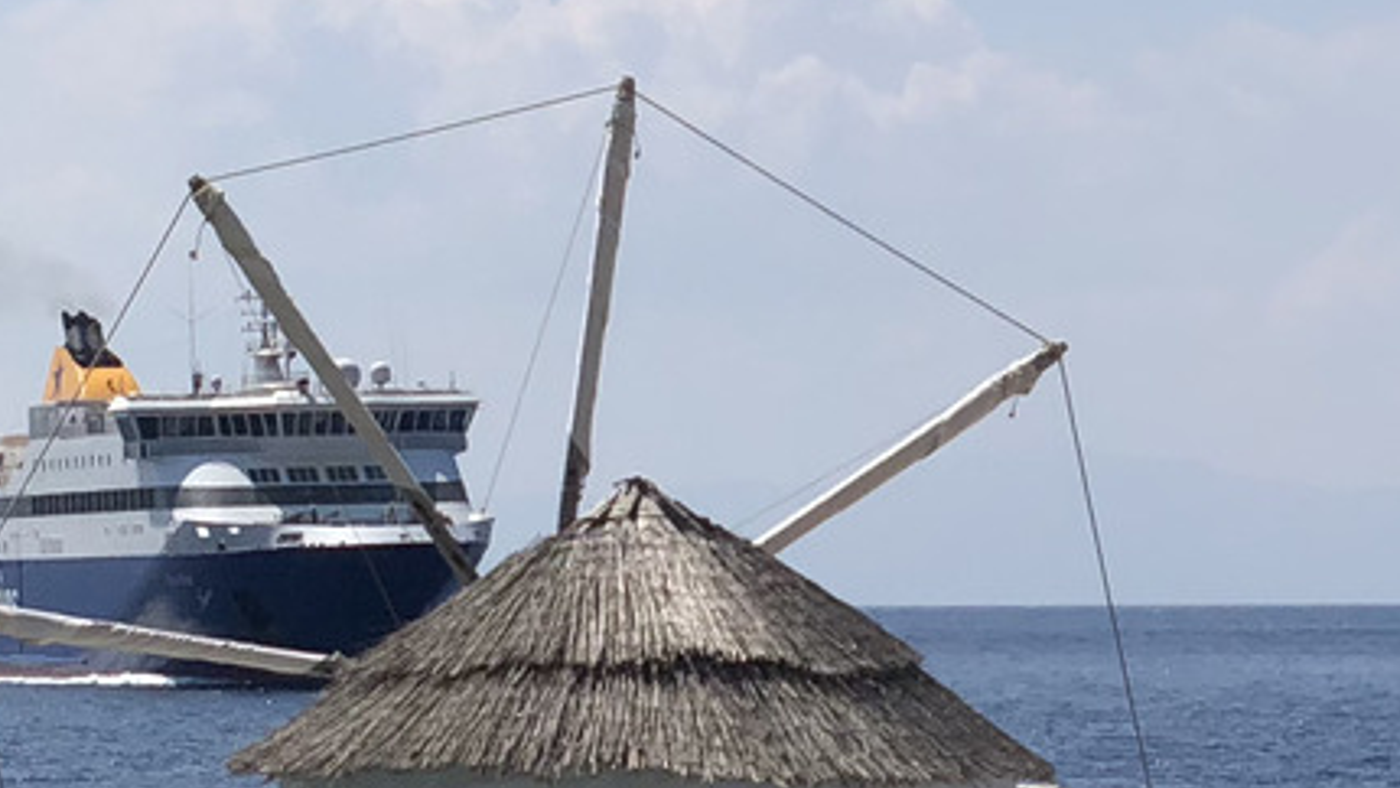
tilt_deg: +1.2
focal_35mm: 211
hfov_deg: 9.8
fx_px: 7834
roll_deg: +1.1
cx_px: -856
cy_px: 501
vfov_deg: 5.8
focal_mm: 6
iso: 16
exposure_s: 1/2525
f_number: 2.4
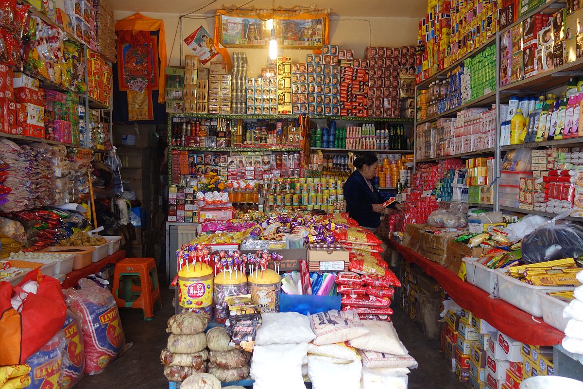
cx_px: 292
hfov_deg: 65.5
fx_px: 453
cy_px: 194
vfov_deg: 46.4
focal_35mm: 28
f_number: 1.8
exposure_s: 1/80
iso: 125
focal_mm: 10.4
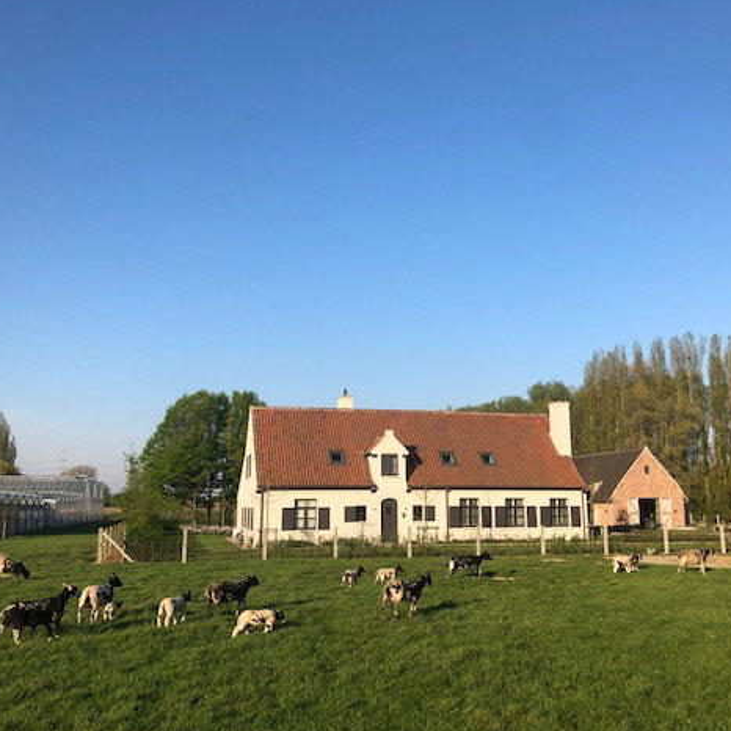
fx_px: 812
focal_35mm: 34
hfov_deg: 48.4
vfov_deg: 48.4
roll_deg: +1.8
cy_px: 359
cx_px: 402
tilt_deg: +10.2
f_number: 1.8
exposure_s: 1/1715
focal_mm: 4
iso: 20
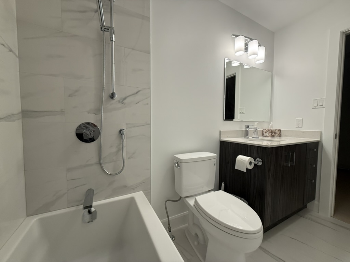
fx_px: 142
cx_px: 175
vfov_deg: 85.7
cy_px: 131
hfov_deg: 102.1
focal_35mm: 14
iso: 160
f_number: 2.2
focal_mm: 2.22
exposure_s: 1/120
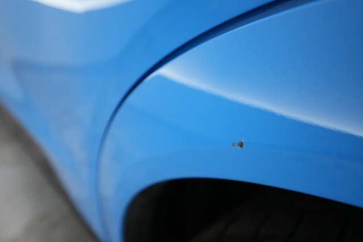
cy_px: 121
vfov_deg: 46.4
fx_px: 282
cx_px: 182
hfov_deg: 65.5
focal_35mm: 28
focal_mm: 28
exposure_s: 1/100
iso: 4000
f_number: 5.6
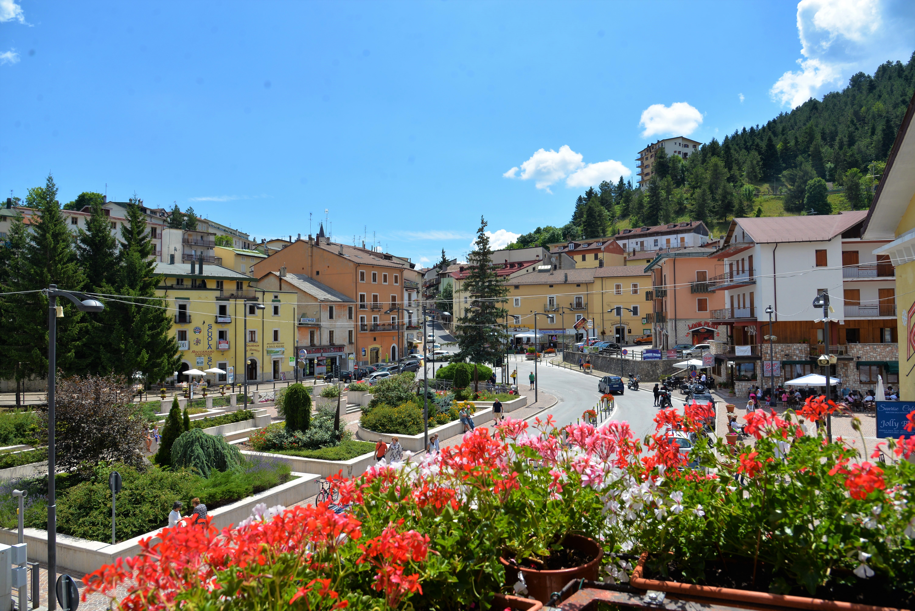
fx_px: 610
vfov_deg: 53.2
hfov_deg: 73.7
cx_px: 458
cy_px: 306
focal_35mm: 24
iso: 280
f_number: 9
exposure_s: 1/640
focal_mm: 24
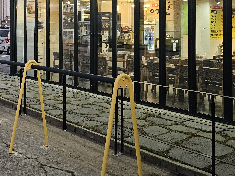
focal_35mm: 49
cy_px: 28
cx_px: 35
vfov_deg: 28.8
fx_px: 333
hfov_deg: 37.0
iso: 400
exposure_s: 1/120
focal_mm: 6.3
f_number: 1.7
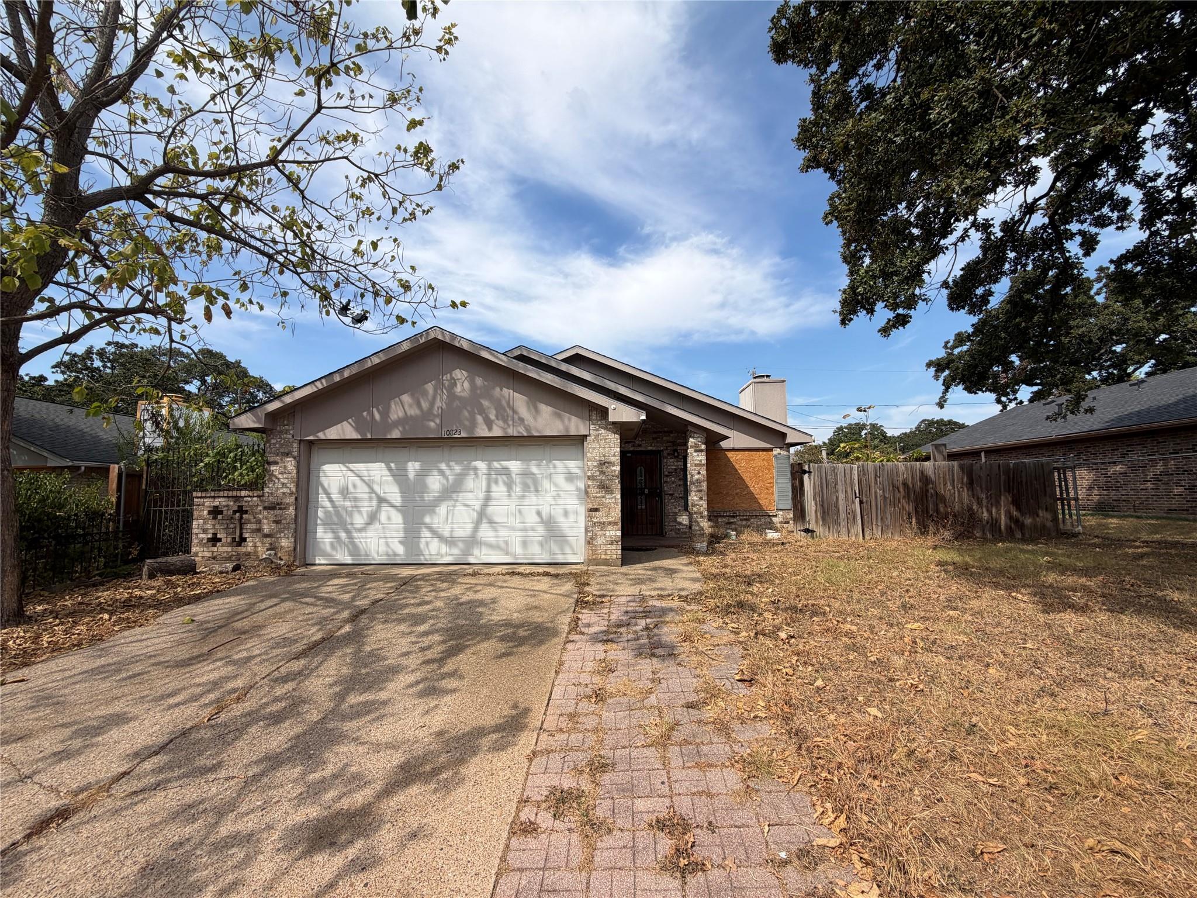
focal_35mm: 14
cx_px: 598
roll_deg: +1.7
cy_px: 449
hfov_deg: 102.1
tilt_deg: +5.5
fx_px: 484
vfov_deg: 85.7
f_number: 2.2
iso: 20
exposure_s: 1/809
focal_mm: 2.22
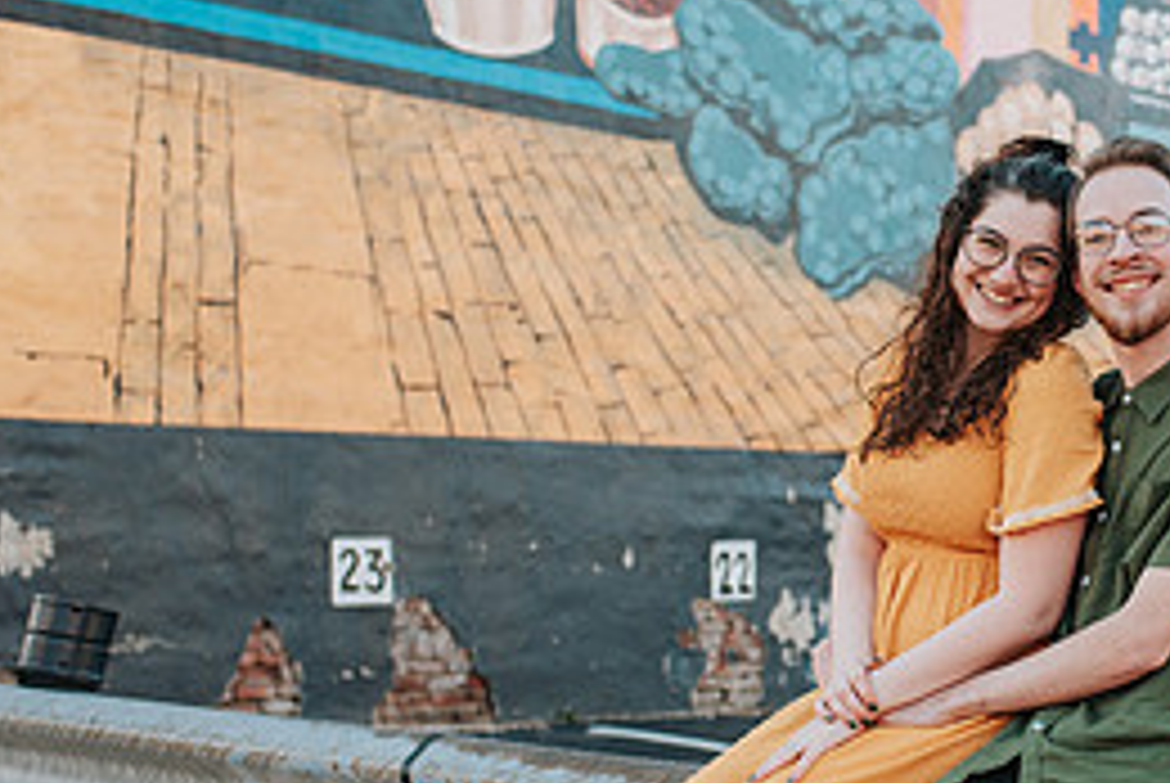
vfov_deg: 17.5
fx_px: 2538
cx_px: 1066
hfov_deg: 25.1
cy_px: 403
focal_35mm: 78
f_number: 3.2
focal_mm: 35
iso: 720
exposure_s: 1/1250
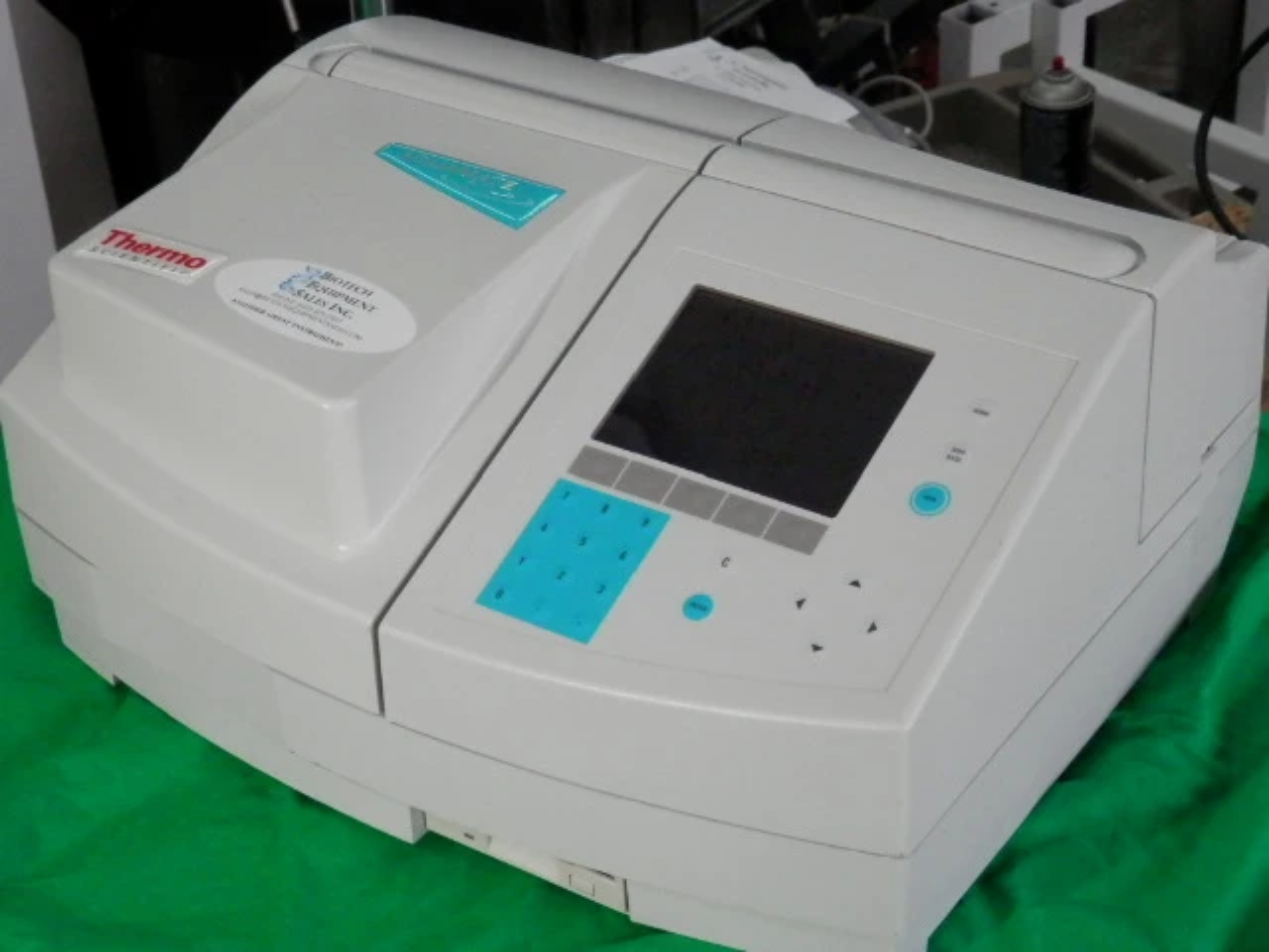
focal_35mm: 66
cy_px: 476
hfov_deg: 29.4
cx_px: 634
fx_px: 2420
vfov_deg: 22.3
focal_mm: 11.9
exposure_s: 1/400
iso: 800
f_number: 4.4
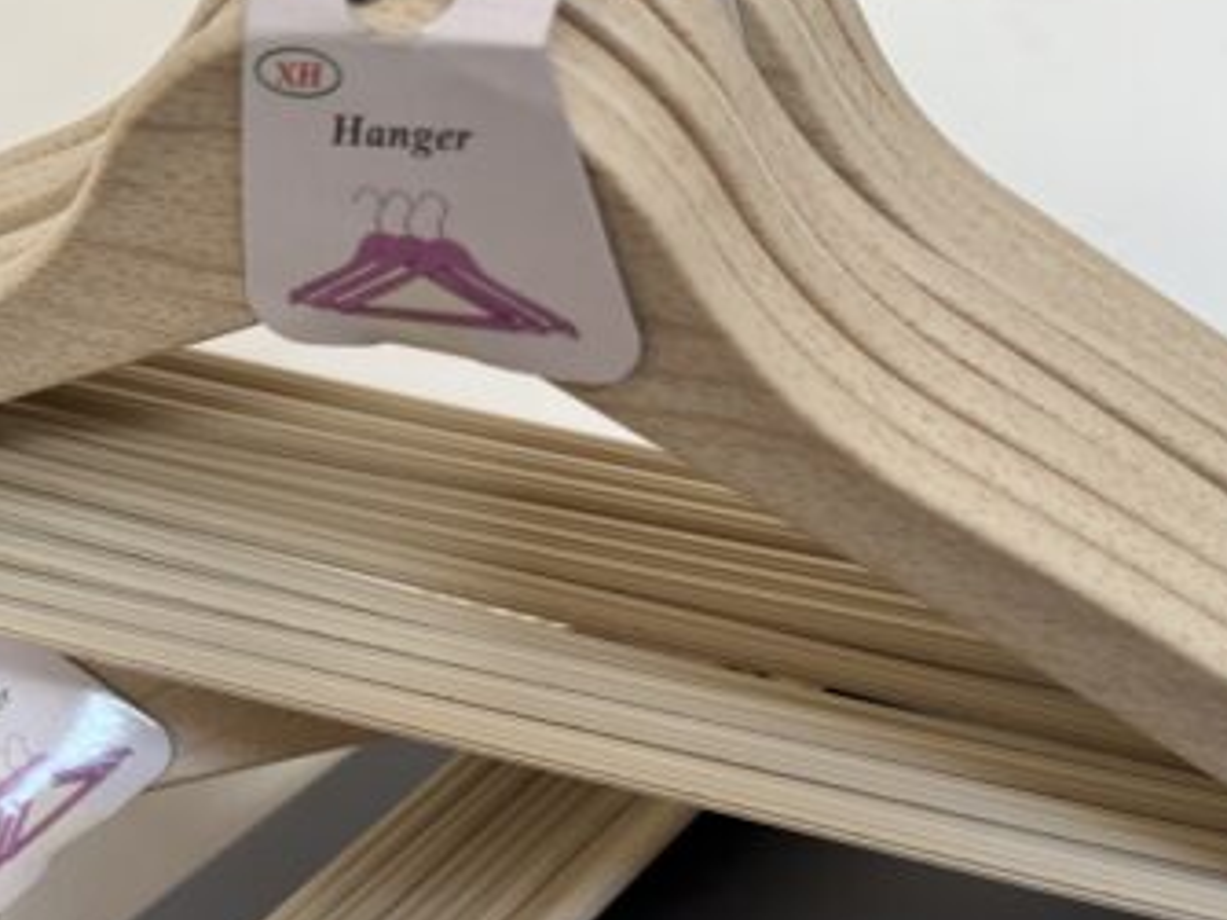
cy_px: 594
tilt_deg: -20.0
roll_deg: +29.4
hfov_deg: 43.4
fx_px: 1524
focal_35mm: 43
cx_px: 443
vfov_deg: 33.4
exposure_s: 1/121
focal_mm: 6.86
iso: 200
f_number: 1.78
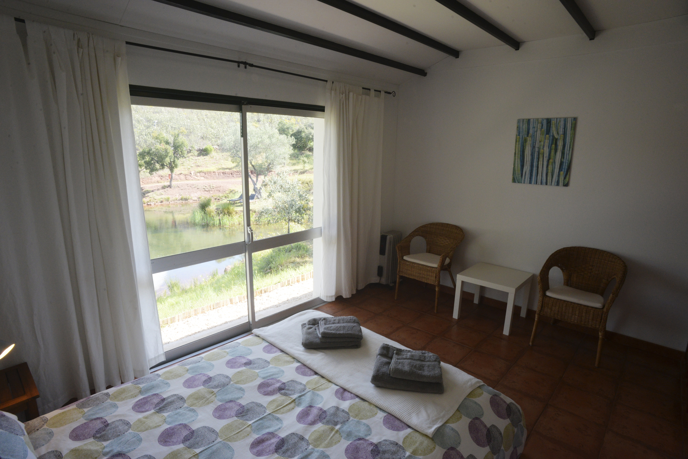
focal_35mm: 20
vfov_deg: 62.0
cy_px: 230
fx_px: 382
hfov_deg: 84.0
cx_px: 344
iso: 1250
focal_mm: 20
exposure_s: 1/60
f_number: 22
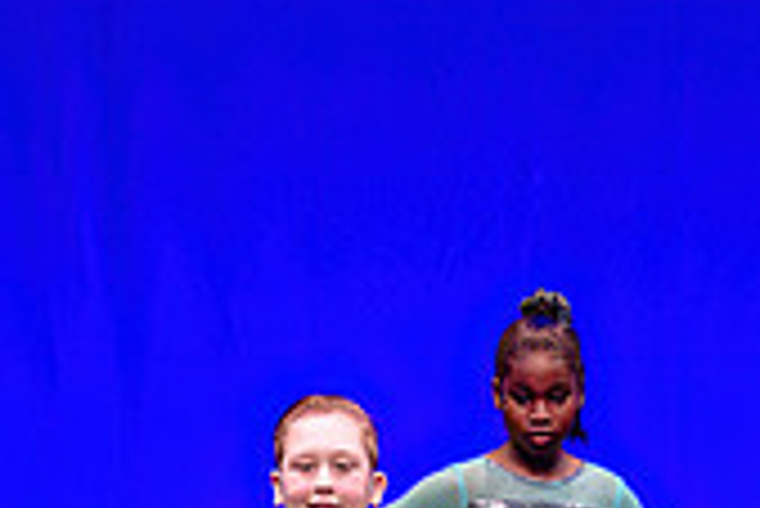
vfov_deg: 2.9
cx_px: 365
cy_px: 549
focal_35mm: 483
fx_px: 10205
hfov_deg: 4.3
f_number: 2.8
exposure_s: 1/400
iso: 1600
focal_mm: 110
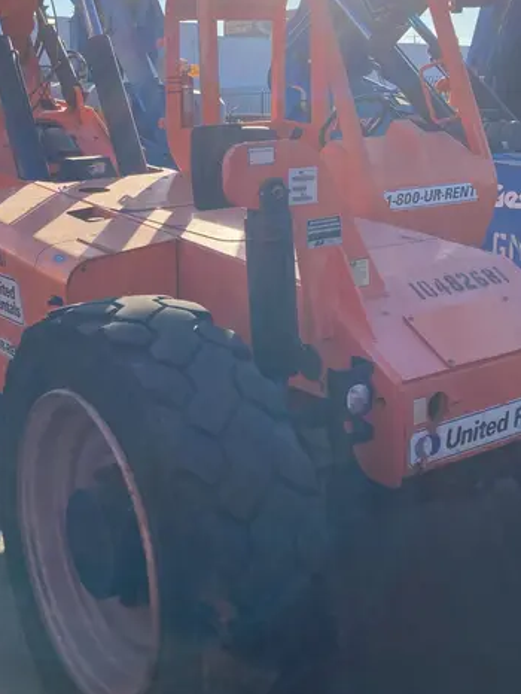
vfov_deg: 42.6
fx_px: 882
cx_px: 144
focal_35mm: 44
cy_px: 258
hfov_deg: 32.4
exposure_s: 1/1350
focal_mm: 3.99
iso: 20
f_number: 1.8
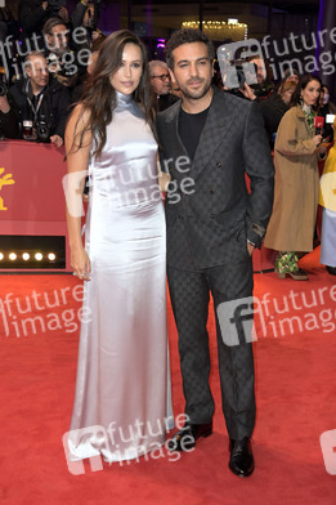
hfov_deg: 27.5
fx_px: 687
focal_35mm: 49
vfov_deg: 40.4
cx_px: 166
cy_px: 251
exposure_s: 1/160
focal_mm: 48
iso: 1000
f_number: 5.6
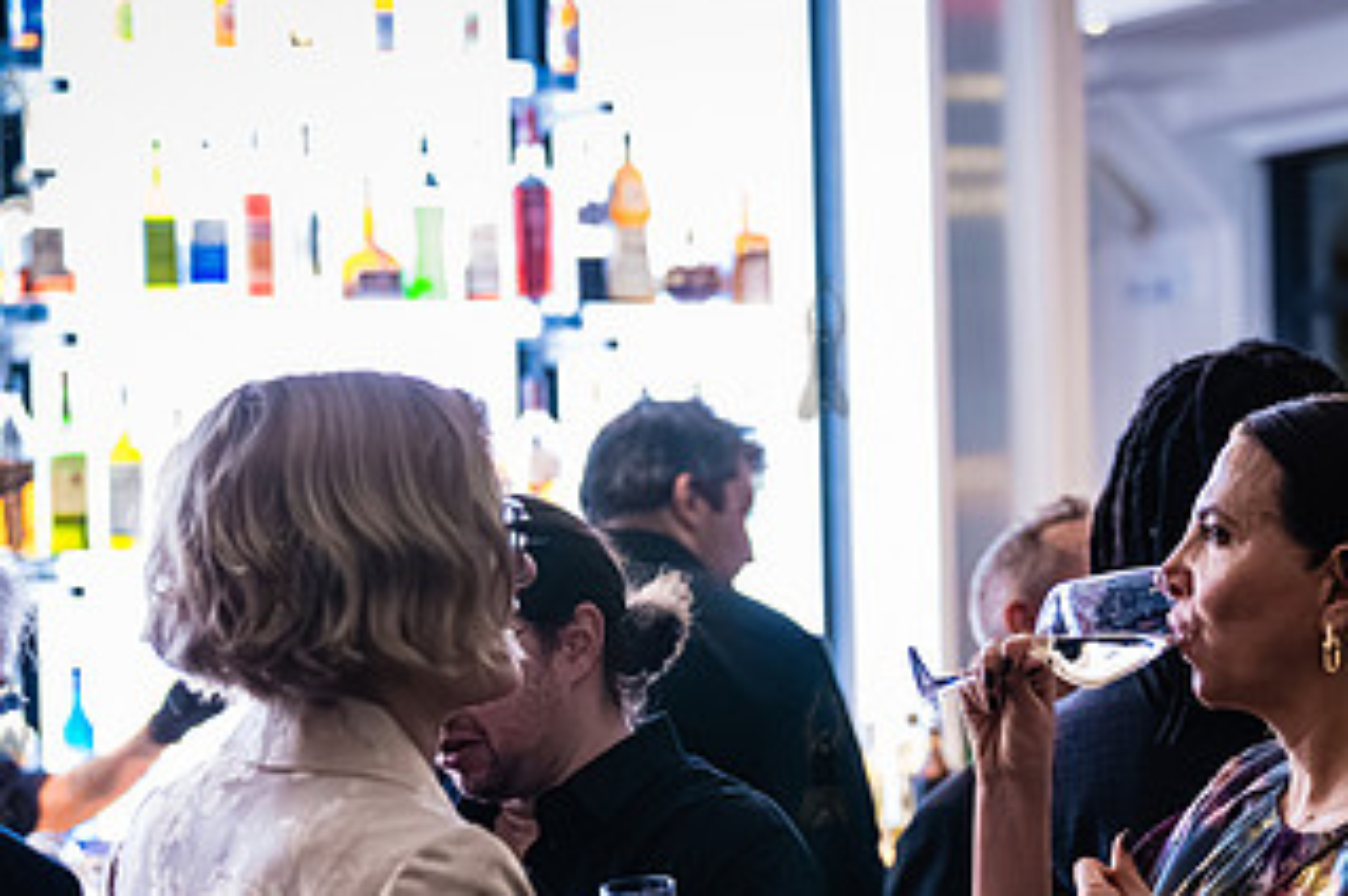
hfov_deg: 18.4
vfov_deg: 12.3
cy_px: 752
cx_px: 820
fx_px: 4152
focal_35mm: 111
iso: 12800
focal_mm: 61
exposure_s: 1/250
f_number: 2.8
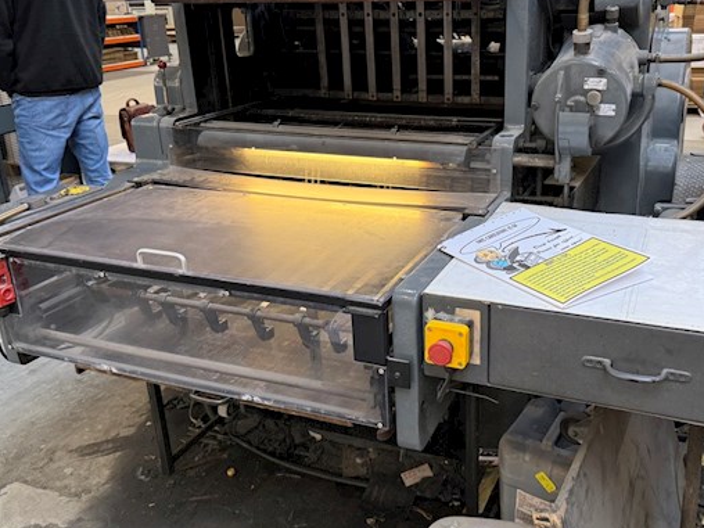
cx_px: 430
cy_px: 231
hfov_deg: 53.5
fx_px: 691
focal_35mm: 34
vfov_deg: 41.7
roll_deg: -0.1
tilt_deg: -17.8
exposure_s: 1/100
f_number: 1.78
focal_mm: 6.76
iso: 200
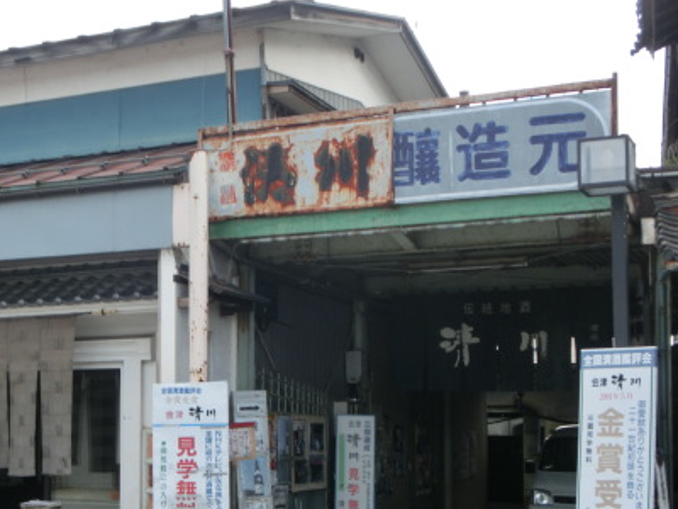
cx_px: 142
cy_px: 360
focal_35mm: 64
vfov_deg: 22.8
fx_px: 1254
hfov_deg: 29.6
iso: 80
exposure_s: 1/250
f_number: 4
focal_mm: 7.15
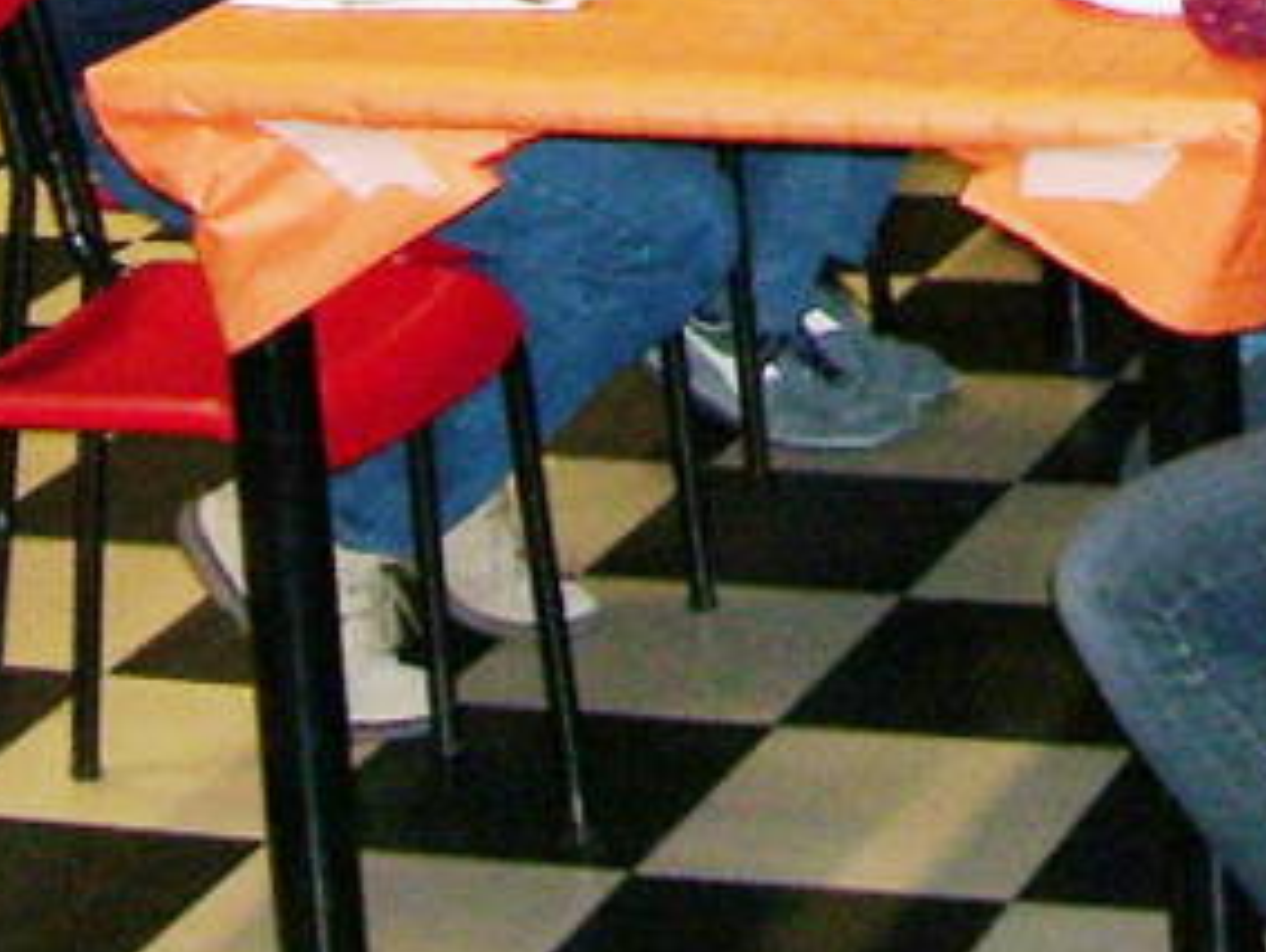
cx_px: 1364
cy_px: -1028
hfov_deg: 13.4
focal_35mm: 144
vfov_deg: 9.6
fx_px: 5273
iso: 80
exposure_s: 1/60
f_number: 2.7
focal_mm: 5.6
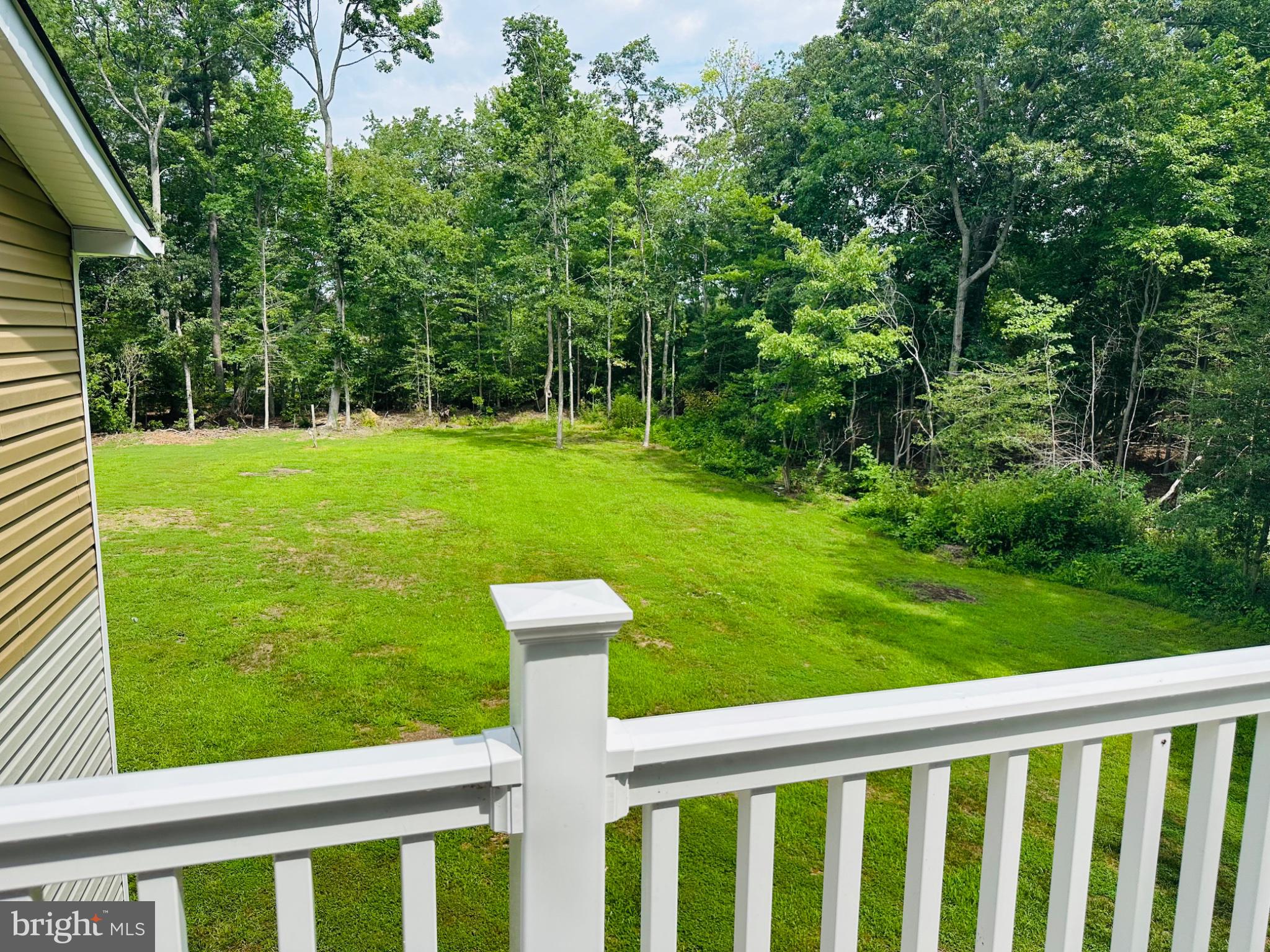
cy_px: 476
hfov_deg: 71.6
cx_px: 635
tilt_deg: -8.5
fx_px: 881
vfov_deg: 56.8
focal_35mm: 24
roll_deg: -1.0
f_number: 1.78
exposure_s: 1/2967
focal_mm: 6.86
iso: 80
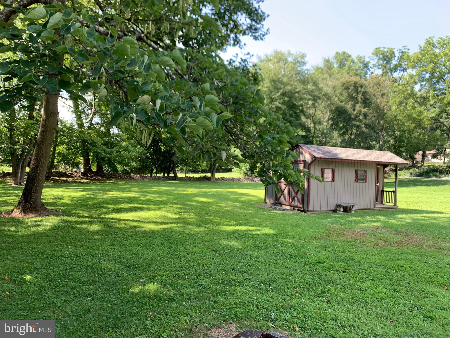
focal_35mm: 26
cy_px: 169
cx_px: 225
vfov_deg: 53.1
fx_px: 338
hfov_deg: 67.3
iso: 25
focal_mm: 4.25
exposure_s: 1/163
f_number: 1.8
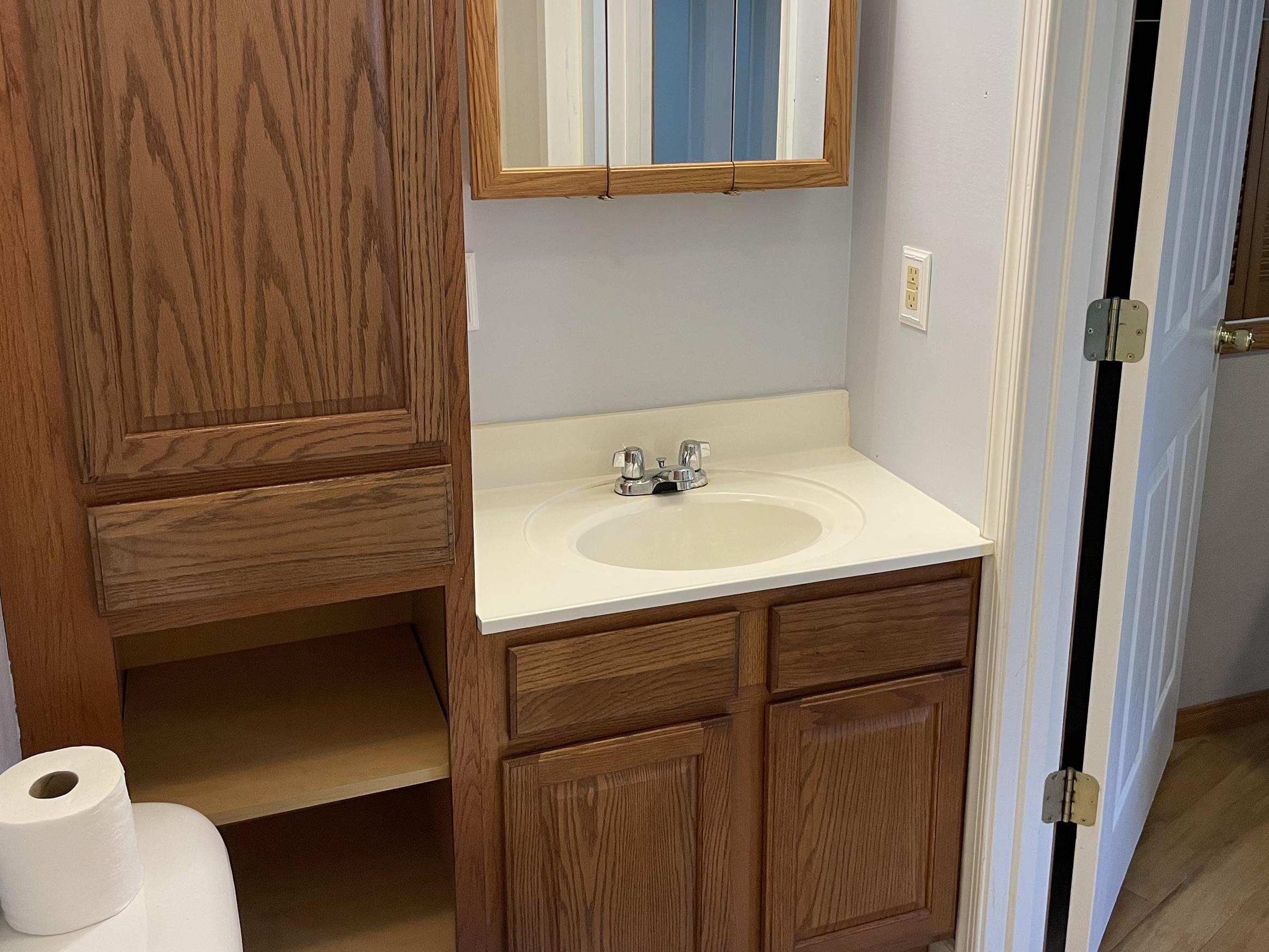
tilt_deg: -14.9
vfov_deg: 41.4
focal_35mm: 34
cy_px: 344
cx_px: 676
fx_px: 1246
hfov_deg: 53.9
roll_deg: -0.3
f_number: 1.6
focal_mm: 4.2
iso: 100
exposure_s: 1/60
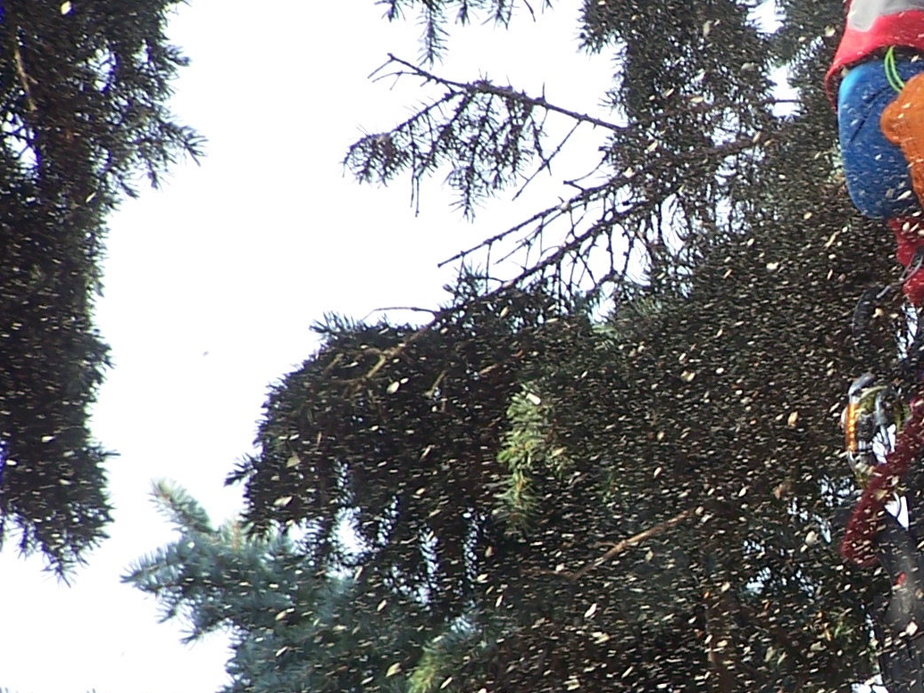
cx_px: 1091
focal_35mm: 520
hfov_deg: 3.8
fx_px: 13885
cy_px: 418
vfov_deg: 2.9
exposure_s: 1/250
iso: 80
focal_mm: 34.6
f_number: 3.2
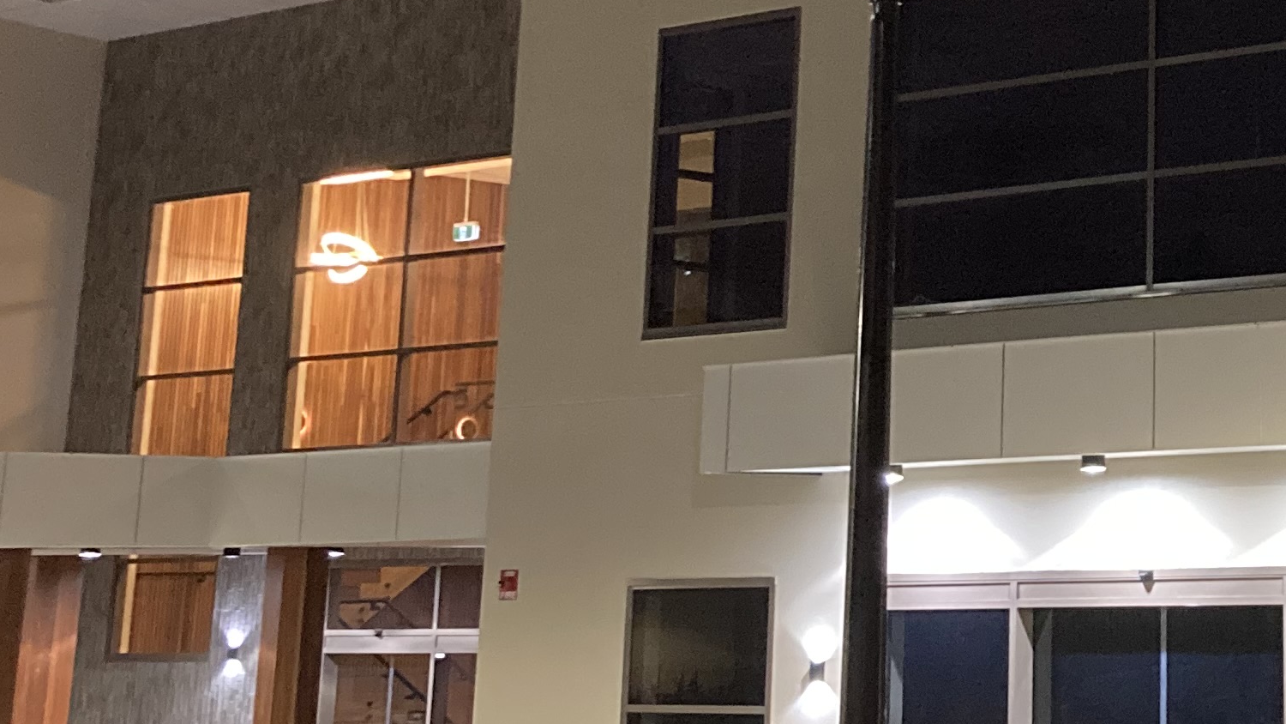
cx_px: 1397
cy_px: -138
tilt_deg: +15.5
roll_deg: +1.6
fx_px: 2796
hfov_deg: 24.3
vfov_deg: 14.3
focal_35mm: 82
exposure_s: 1/27
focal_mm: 3.99
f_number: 1.8
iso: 640
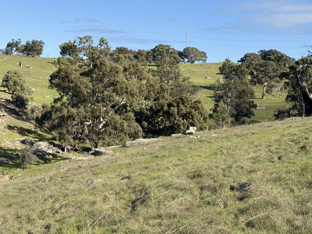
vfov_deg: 24.0
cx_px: 195
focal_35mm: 61
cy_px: 101
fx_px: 550
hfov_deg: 31.5
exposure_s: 1/3817
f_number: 1.78
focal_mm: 6.76
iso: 64
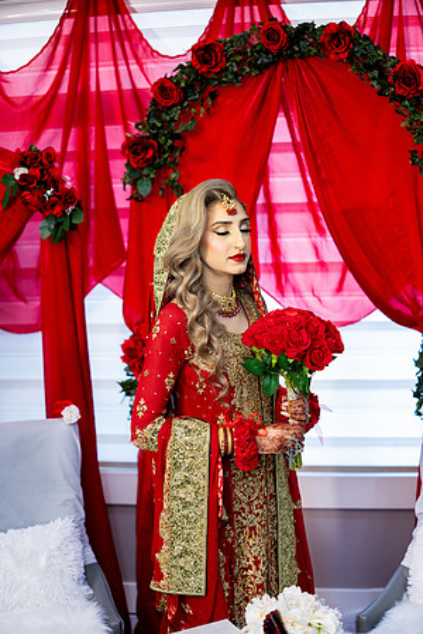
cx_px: 212
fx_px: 881
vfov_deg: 39.6
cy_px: 317
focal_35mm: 50
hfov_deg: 27.0
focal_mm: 50
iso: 1000
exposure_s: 1/200
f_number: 2
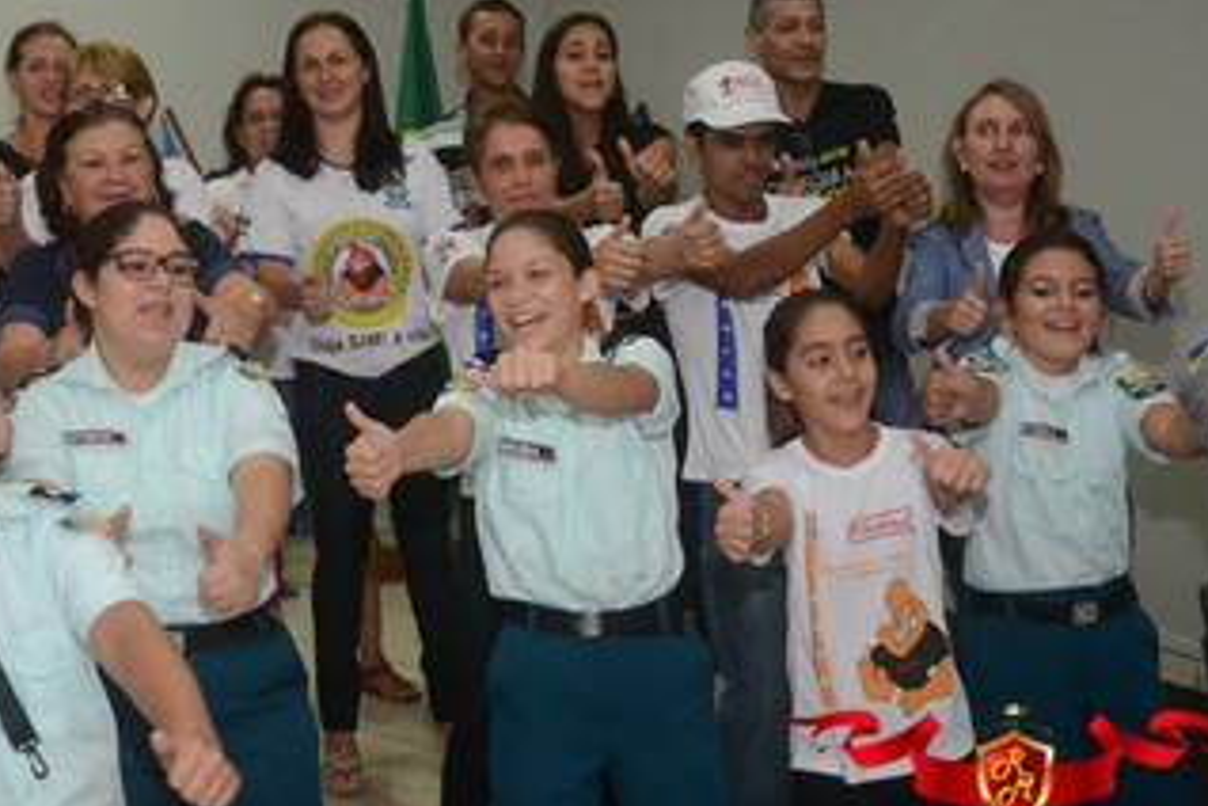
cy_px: 380
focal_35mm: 68
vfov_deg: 20.0
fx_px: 2282
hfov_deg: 29.5
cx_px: 444
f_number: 4.2
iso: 1600
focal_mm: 32
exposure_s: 1/125
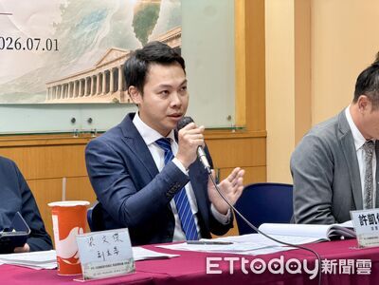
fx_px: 1095
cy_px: 142
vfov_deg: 14.8
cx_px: 190
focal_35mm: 100
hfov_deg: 19.6
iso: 320
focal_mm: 16.89
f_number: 2.8
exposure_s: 1/60
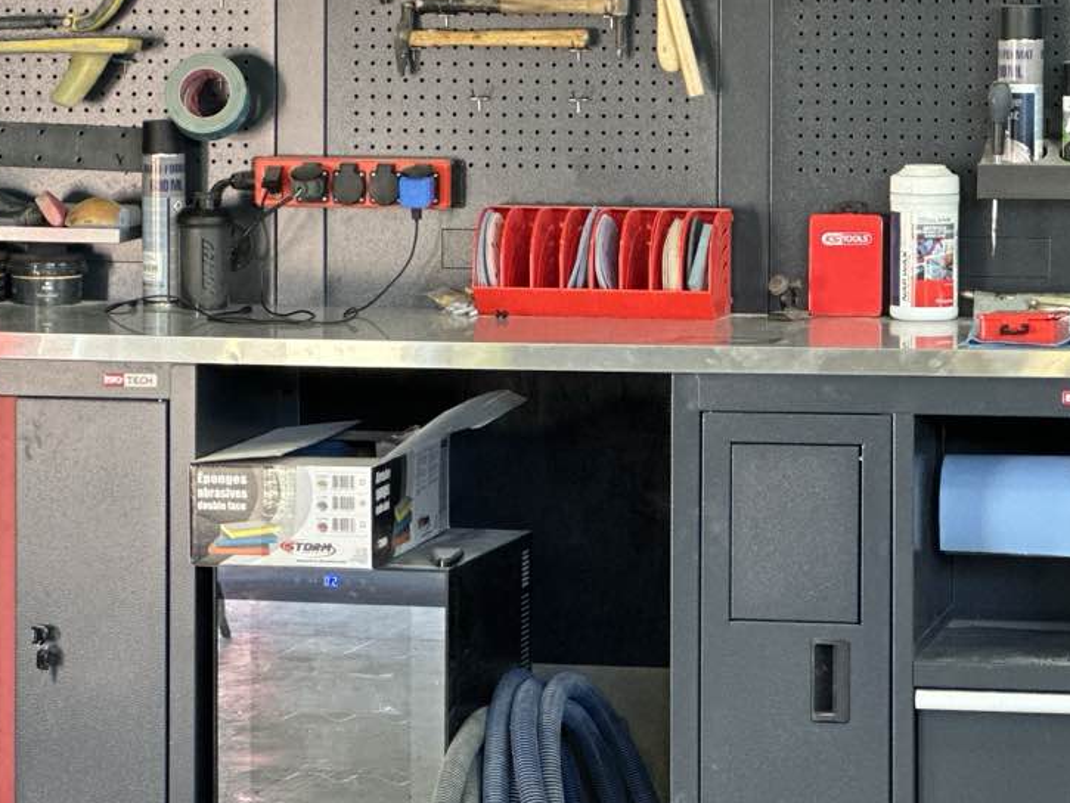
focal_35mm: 170
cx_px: 450
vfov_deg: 8.7
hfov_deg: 11.6
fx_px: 5256
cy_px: 177
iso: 160
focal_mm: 9
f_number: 2.8
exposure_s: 1/33
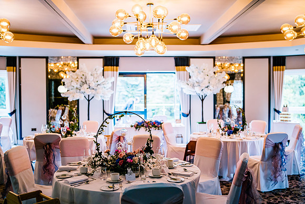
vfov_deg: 37.5
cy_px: 102
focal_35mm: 35
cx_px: 152
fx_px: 300
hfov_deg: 53.9
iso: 500
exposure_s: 1/500
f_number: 1.8
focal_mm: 35
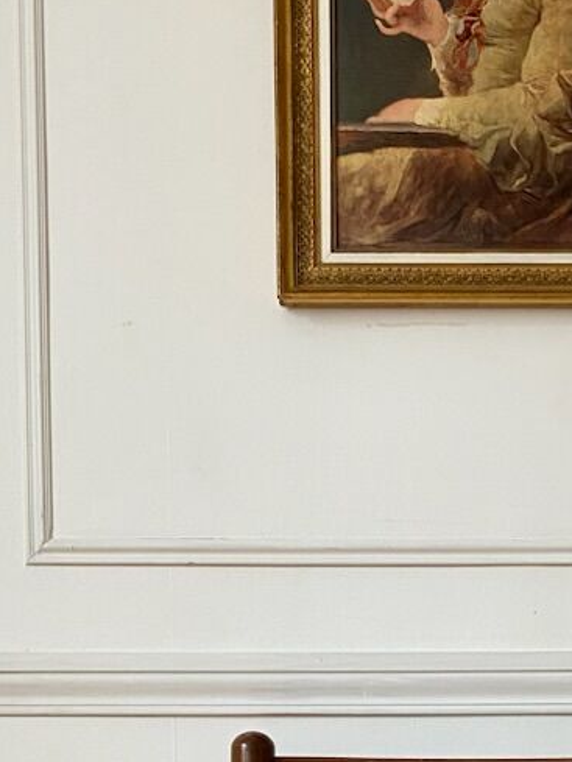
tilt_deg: -0.8
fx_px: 1498
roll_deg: +1.3
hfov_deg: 21.4
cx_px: 447
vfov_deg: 25.8
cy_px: 891
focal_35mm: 68
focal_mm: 4.25
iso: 200
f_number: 1.8
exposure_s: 1/60
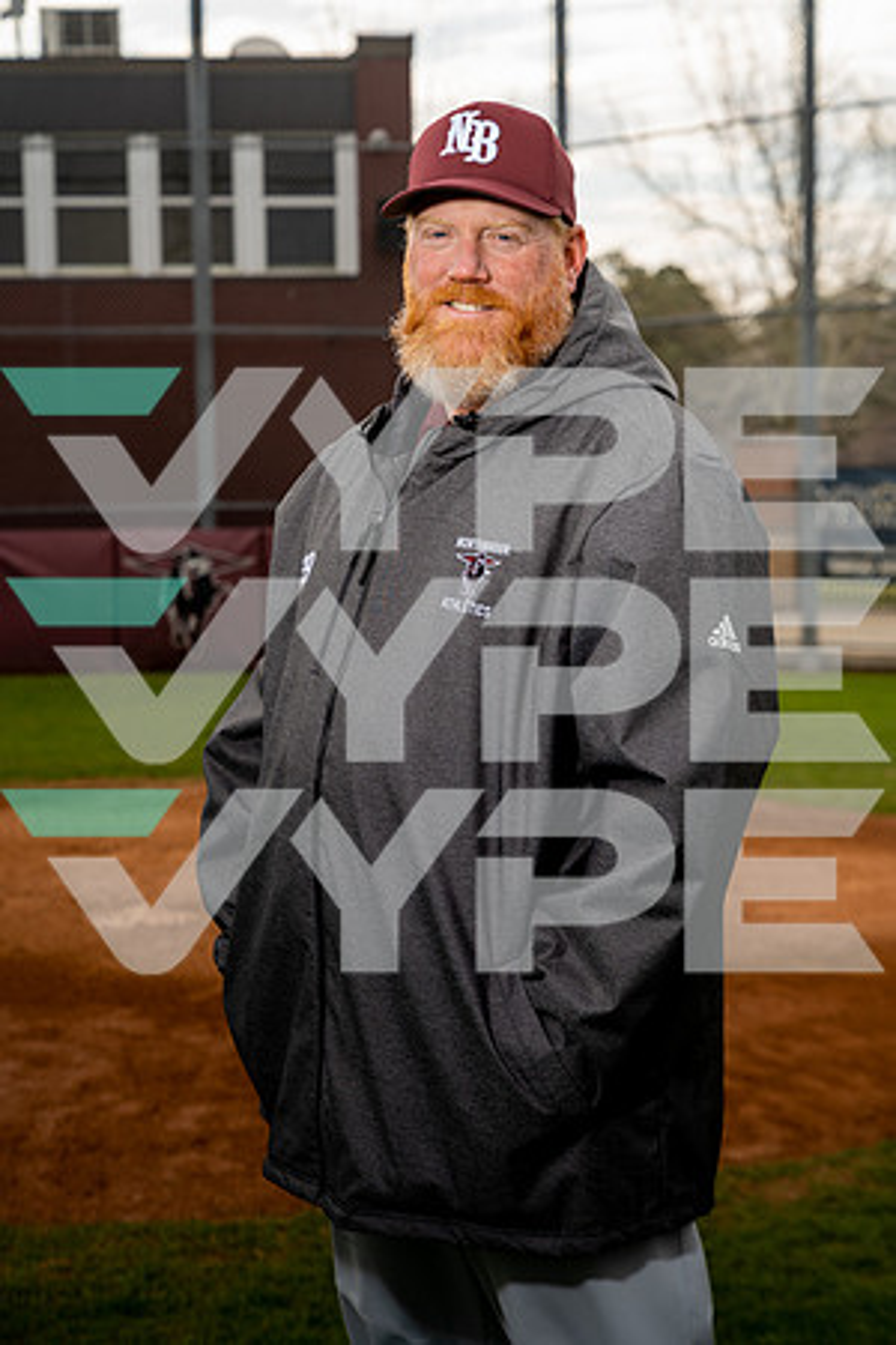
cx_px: 448
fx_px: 2426
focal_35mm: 65
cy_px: 672
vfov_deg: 31.0
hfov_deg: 20.9
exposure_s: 1/250
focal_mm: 65
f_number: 5
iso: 100
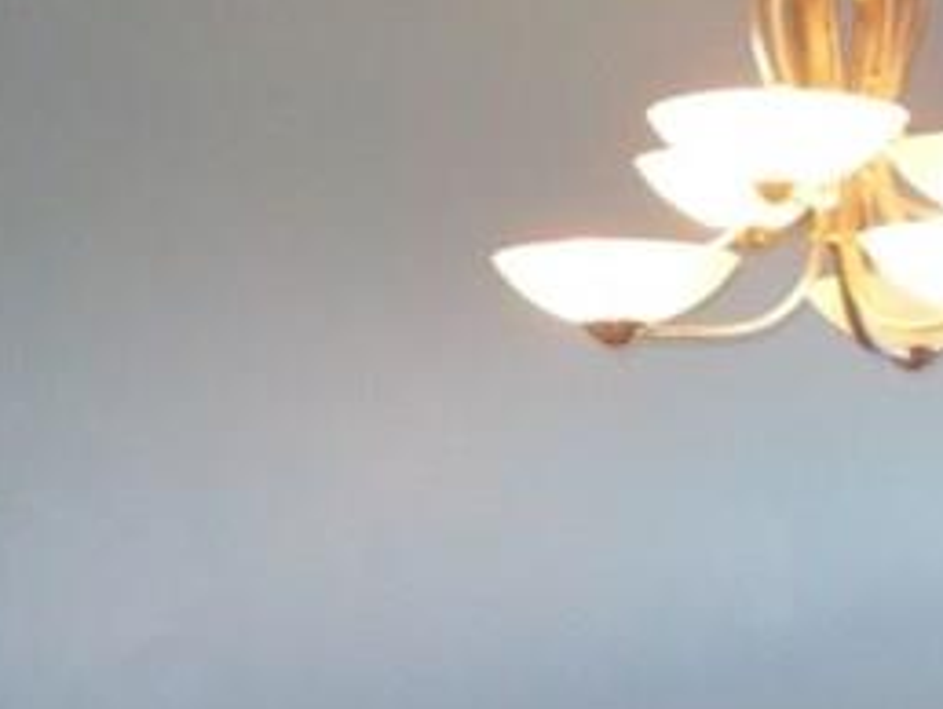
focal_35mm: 103
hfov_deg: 18.9
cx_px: 735
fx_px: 2809
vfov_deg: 14.0
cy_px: 841
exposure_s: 1/30
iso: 250
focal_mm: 4.6
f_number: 3.2
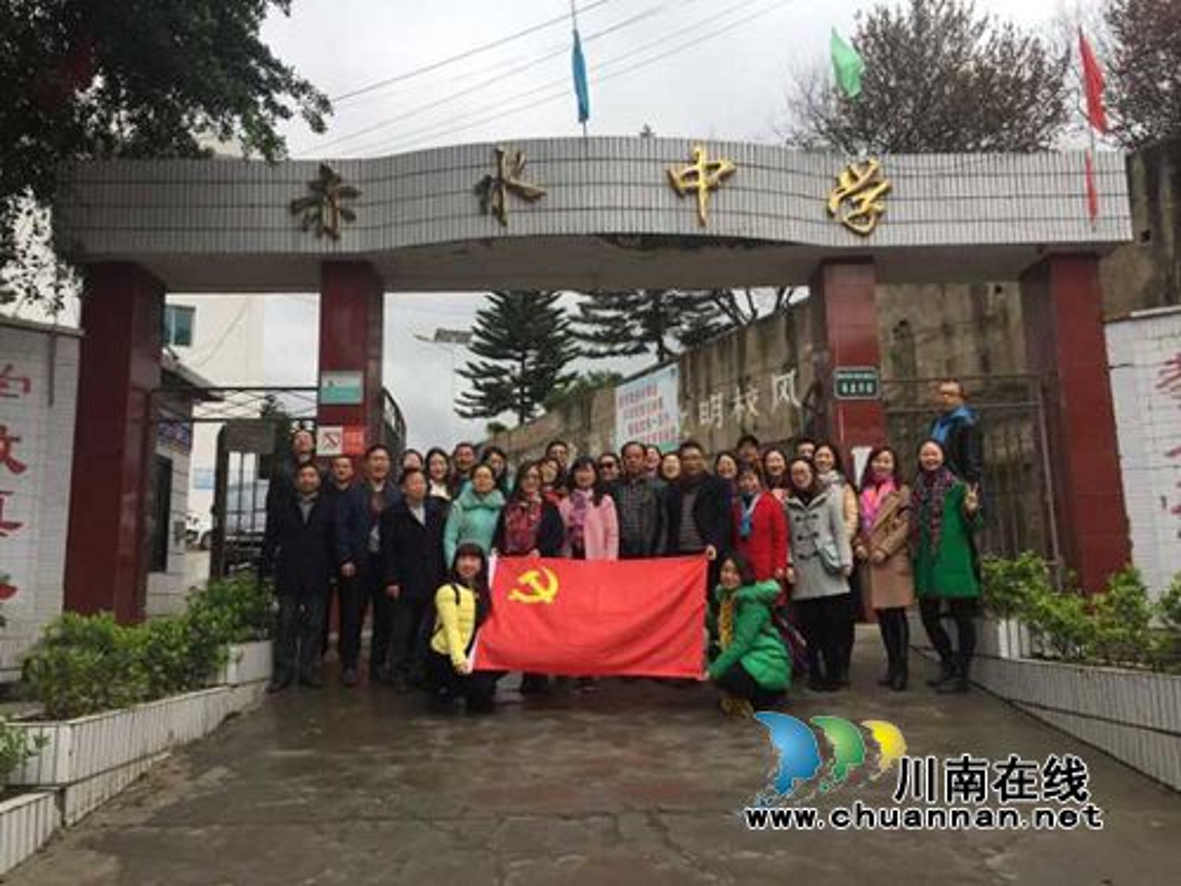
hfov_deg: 61.7
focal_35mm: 29
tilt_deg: +11.3
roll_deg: +0.7
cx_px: 590
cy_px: 443
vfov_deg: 48.2
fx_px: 989
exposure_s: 1/216
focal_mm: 4.15
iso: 32
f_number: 2.2
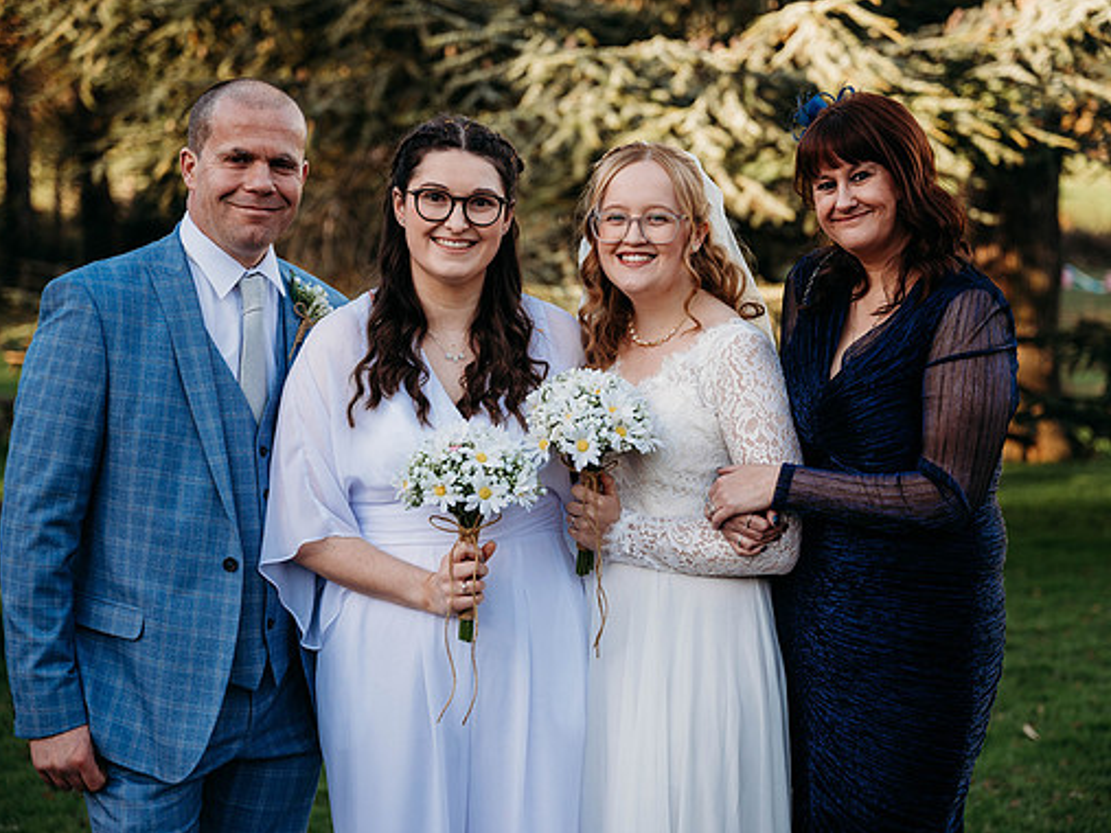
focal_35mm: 77
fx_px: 2471
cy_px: 416
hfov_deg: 25.3
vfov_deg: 19.1
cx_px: 572
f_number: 2.8
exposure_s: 1/500
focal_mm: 70
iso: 100
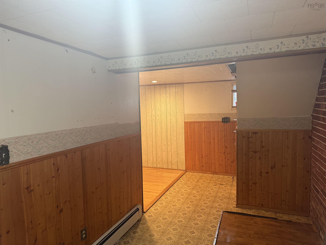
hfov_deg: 71.6
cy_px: 122
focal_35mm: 24
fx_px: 226
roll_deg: +1.5
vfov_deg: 56.8
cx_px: 163
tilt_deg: -3.5
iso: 320
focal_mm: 6.76
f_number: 1.78
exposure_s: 1/60
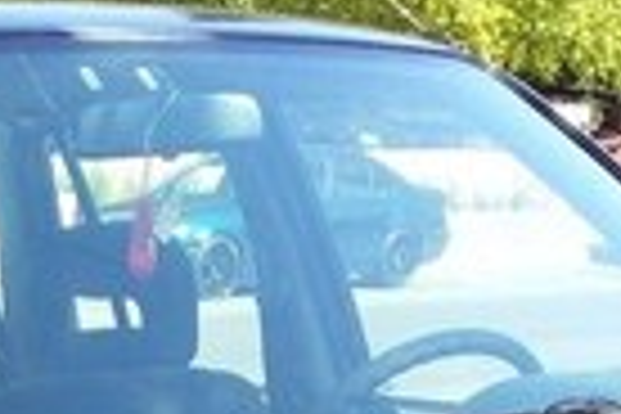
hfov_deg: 16.7
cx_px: -162
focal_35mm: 116
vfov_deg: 10.5
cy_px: 918
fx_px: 2001
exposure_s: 1/238
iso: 40
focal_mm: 3.3
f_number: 2.2
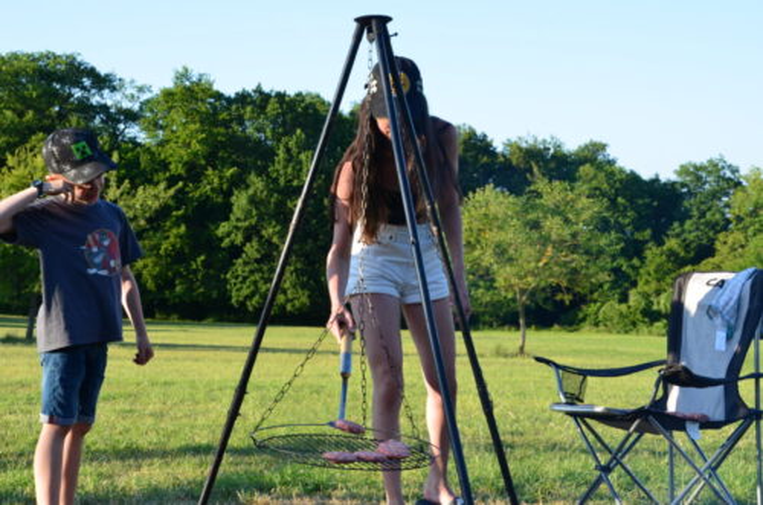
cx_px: 382
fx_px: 1586
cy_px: 252
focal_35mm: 75
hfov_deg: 27.0
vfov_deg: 18.1
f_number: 11
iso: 200
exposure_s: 1/100
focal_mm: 50
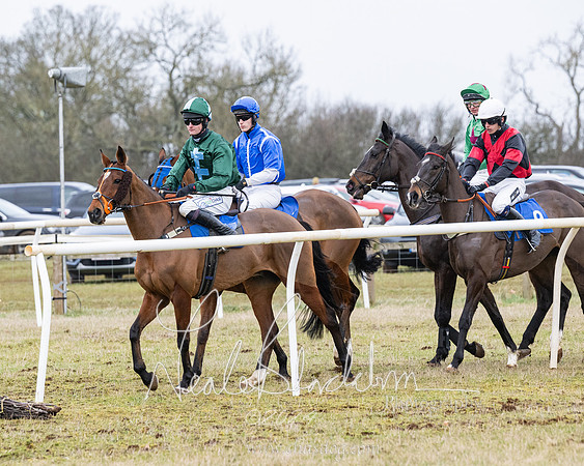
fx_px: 4672
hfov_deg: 7.2
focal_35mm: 270
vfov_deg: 5.7
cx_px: 233
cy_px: 233
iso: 800
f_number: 4
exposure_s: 1/1250
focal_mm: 160
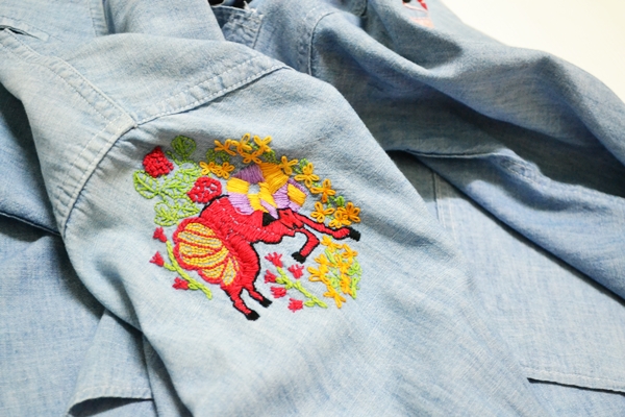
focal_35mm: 68
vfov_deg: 20.2
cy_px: 208
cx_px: 312
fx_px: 1172
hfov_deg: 29.9
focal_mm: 45
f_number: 5.3
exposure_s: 1/13
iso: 3200
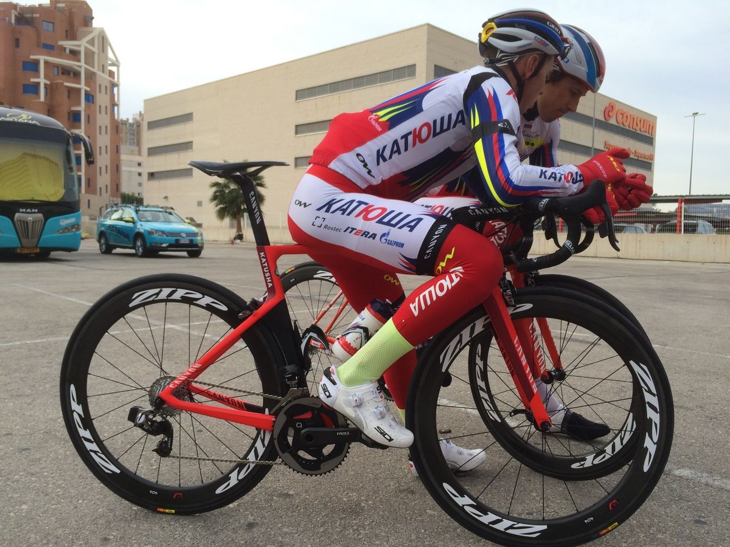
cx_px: 365
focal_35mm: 29
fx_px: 612
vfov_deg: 48.2
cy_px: 274
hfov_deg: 61.7
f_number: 2.2
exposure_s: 1/612
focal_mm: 4.15
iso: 32
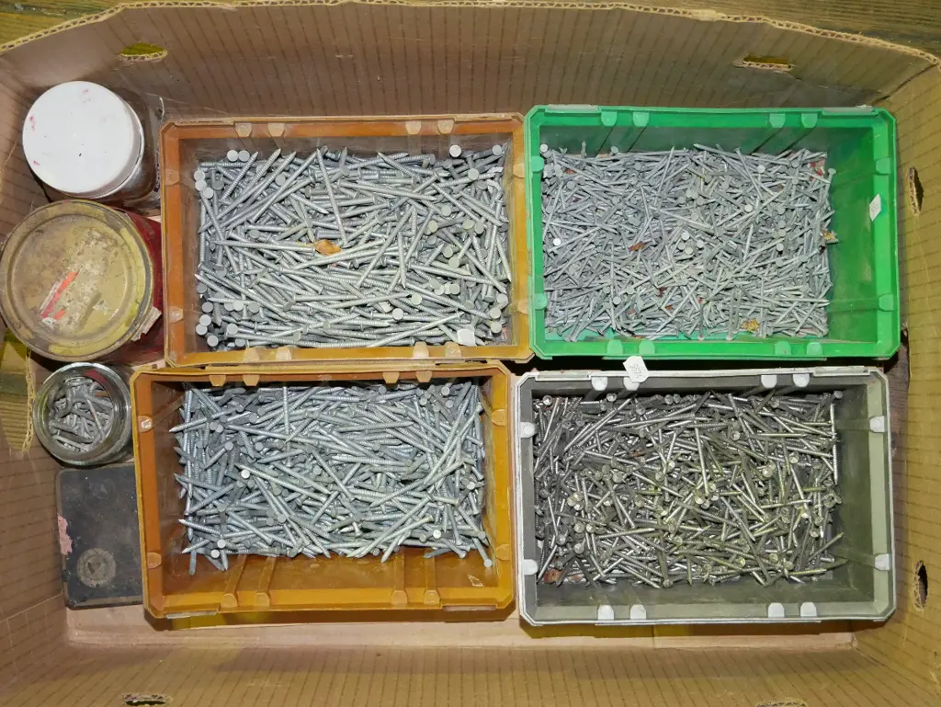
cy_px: 354
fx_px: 1469
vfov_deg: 27.1
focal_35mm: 54
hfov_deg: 35.5
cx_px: 470
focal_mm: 27
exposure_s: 1/80
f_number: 4.6
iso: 3200
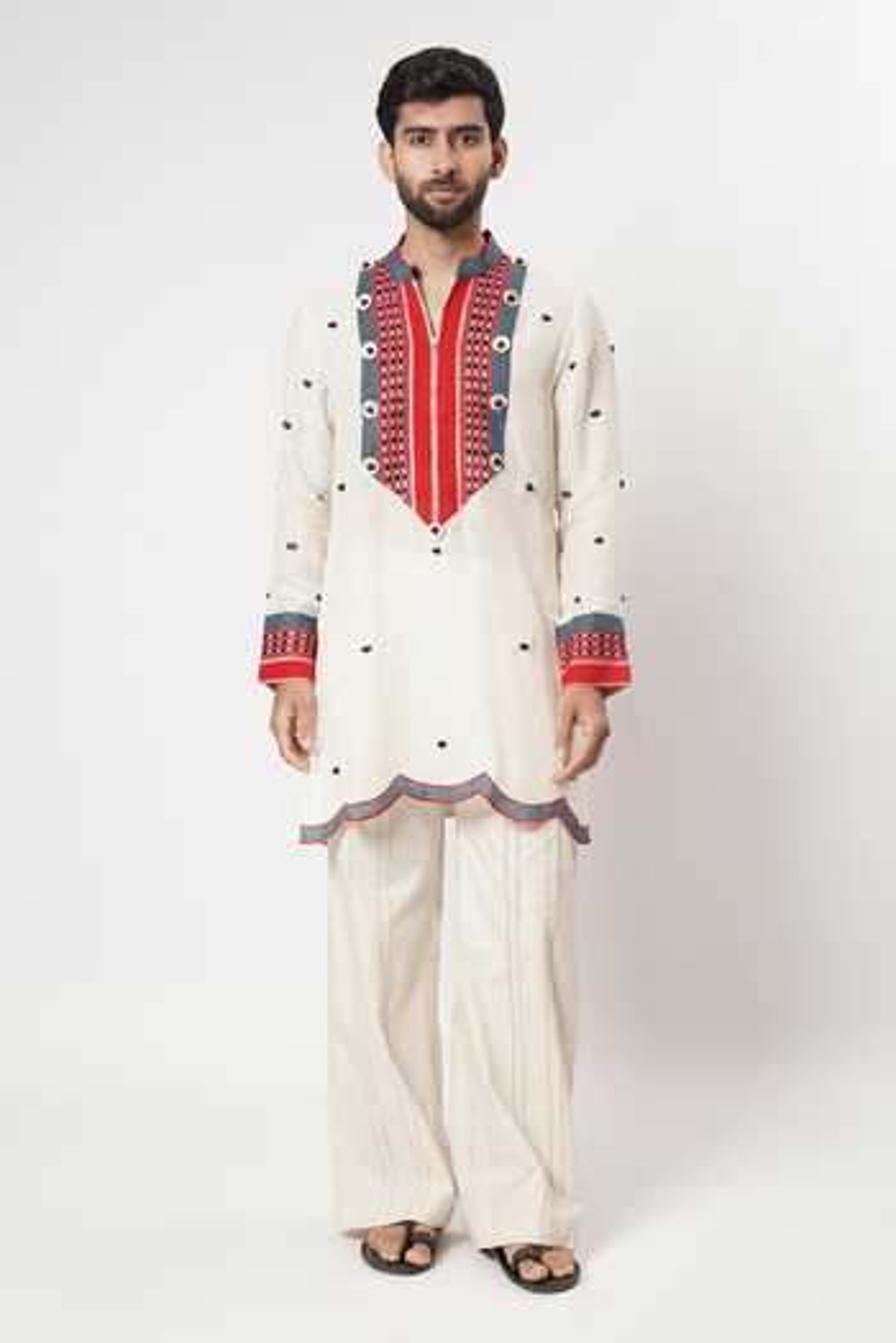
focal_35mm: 47
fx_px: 1769
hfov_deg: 28.4
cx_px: 448
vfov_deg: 41.6
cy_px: 672
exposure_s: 1/200
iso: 125
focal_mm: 47.4
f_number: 5
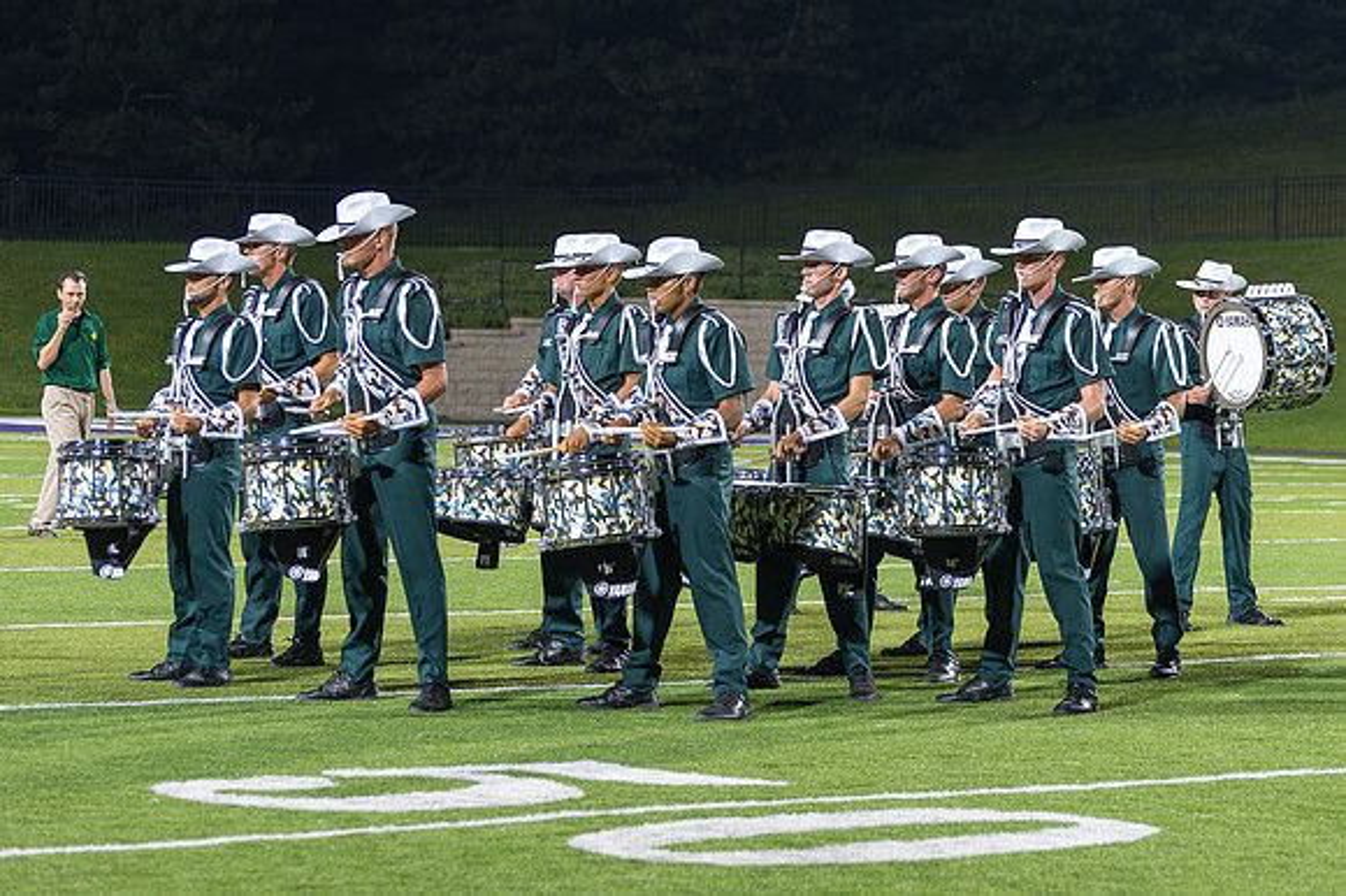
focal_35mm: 147
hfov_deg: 14.0
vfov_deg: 9.3
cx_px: 774
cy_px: 356
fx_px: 5478
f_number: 4.5
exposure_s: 1/160
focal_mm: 110
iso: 2200
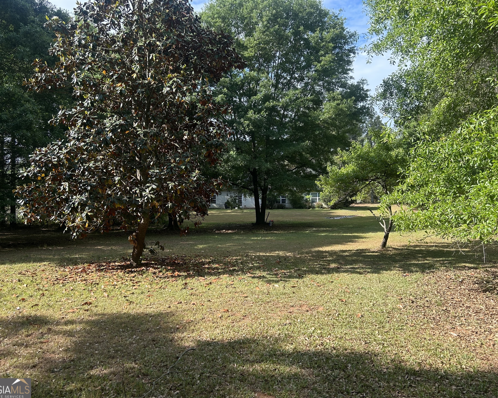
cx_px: 244
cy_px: 193
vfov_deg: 51.5
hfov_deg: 62.2
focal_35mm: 28
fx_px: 413
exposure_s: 1/1147
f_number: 1.5
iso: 50
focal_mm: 5.7
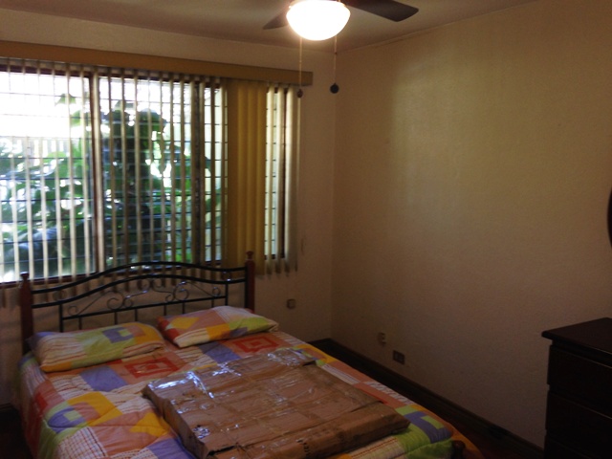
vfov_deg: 42.9
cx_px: 306
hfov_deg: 55.4
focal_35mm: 33
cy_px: 230
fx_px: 583
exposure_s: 1/20
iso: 64
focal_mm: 4.12
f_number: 2.4
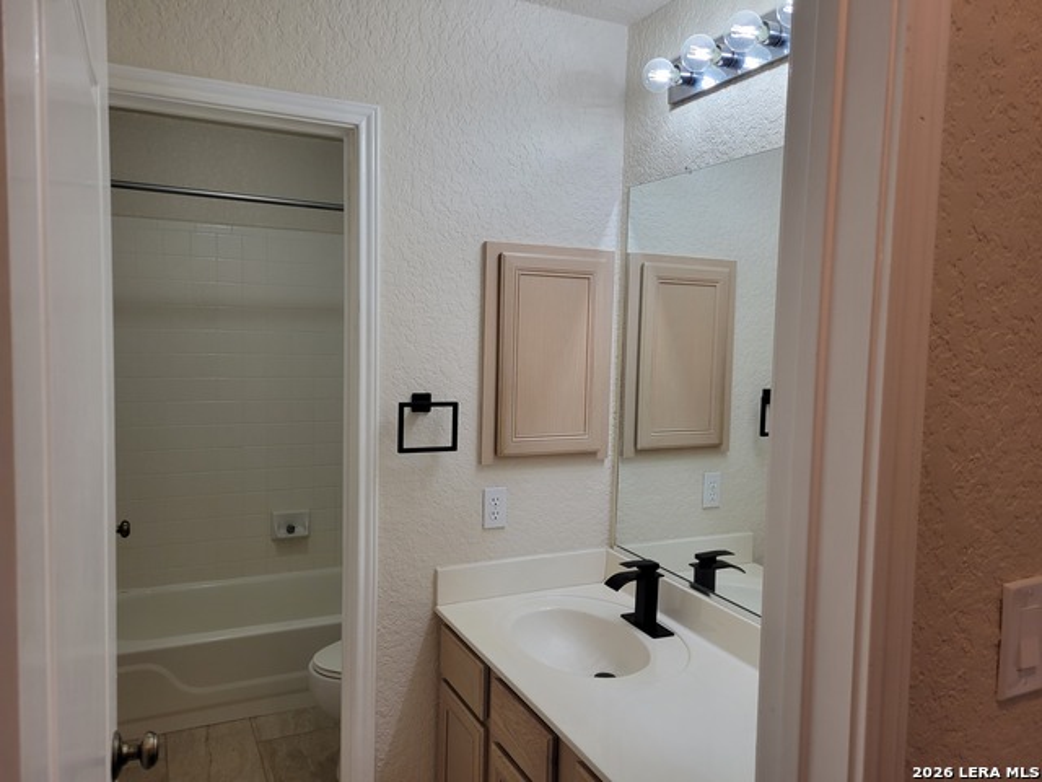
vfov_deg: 53.1
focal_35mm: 26
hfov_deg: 67.3
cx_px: 521
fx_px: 783
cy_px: 391
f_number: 1.8
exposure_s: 1/120
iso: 64
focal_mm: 5.4
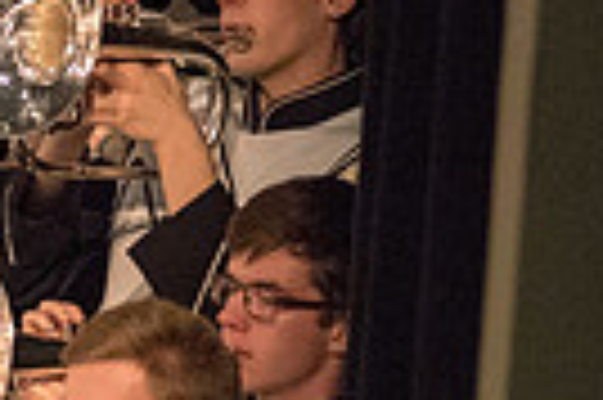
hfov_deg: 1.6
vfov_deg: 1.1
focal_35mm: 1298
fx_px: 21715
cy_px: 308
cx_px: -626
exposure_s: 1/500
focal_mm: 300
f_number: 2.8
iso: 4000
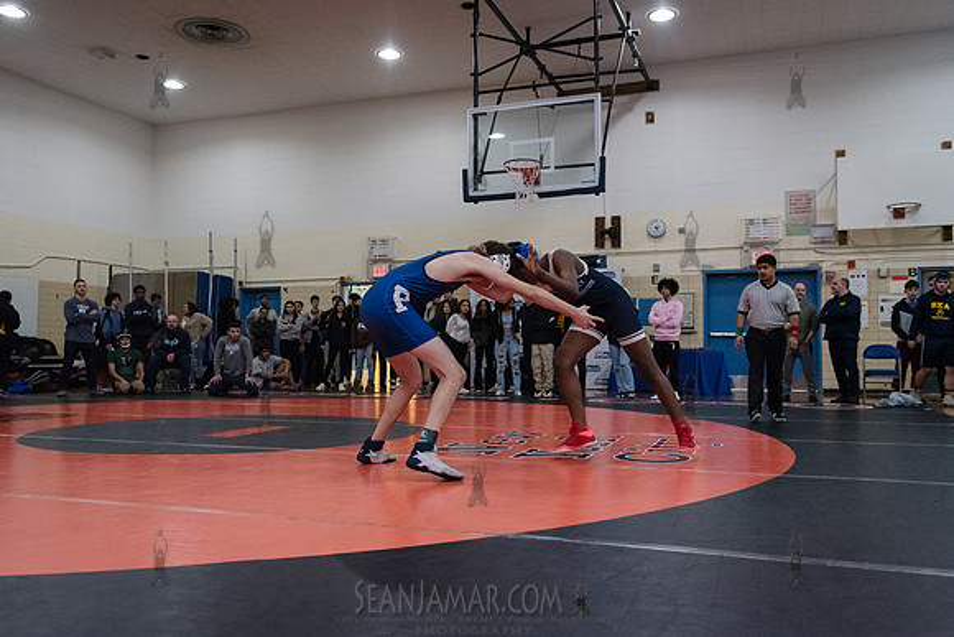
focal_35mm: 30
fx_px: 797
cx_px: 477
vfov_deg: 43.5
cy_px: 318
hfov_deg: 61.8
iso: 6400
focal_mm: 28
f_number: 3.2
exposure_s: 1/400
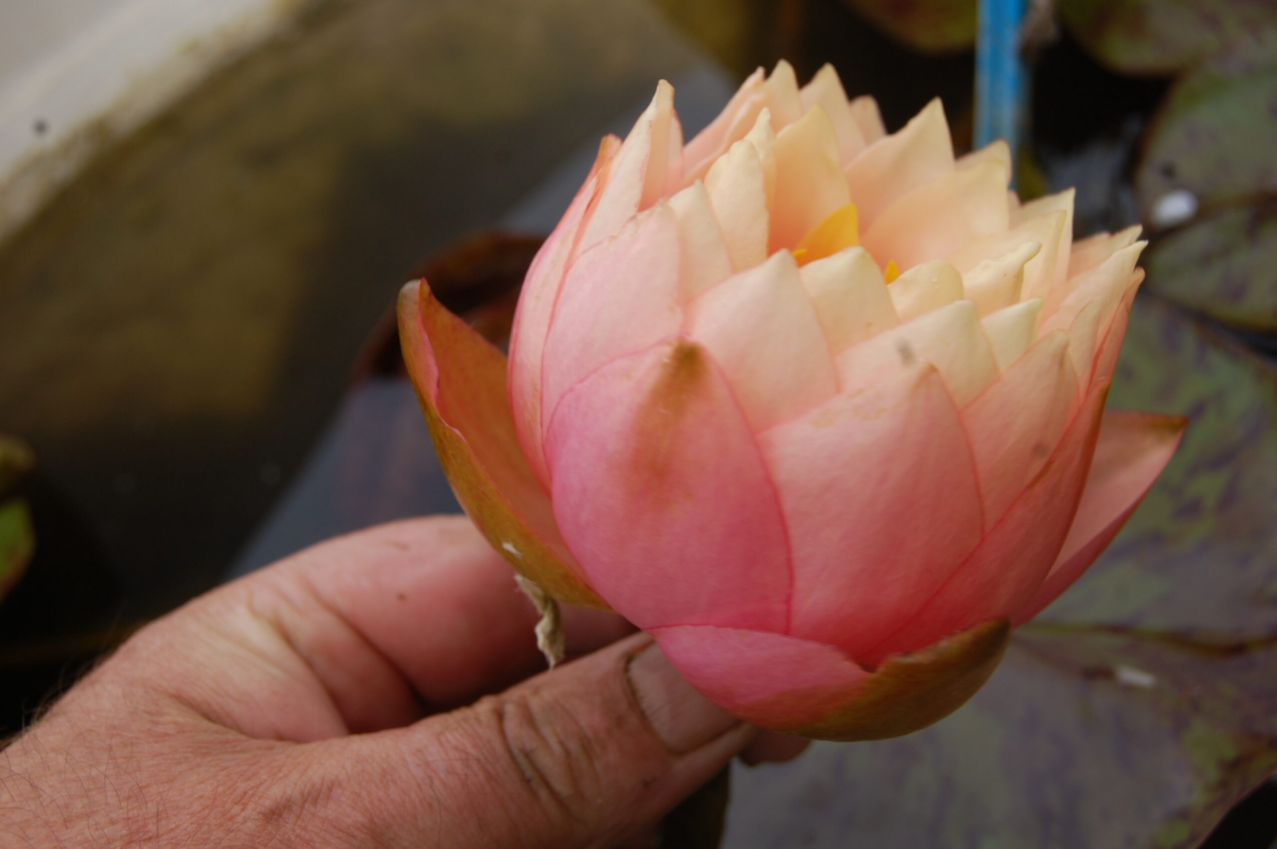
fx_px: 2020
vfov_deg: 23.7
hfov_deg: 35.1
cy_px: 424
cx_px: 638
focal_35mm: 57
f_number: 8
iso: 200
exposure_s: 1/250
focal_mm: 38
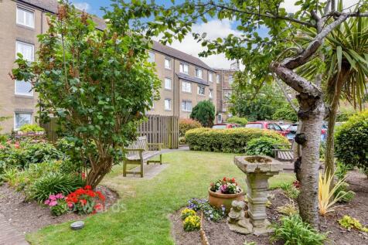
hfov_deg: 81.2
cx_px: 184
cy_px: 122
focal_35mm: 21
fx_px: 215
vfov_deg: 59.5
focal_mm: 14
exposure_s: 1/60
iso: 250
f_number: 9
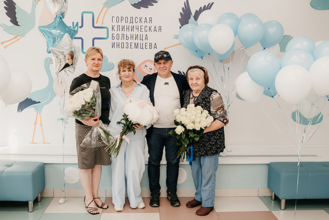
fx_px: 338
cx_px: 165
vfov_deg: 36.0
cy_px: 110
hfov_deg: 51.9
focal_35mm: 37
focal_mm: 35
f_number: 4
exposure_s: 1/160
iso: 320
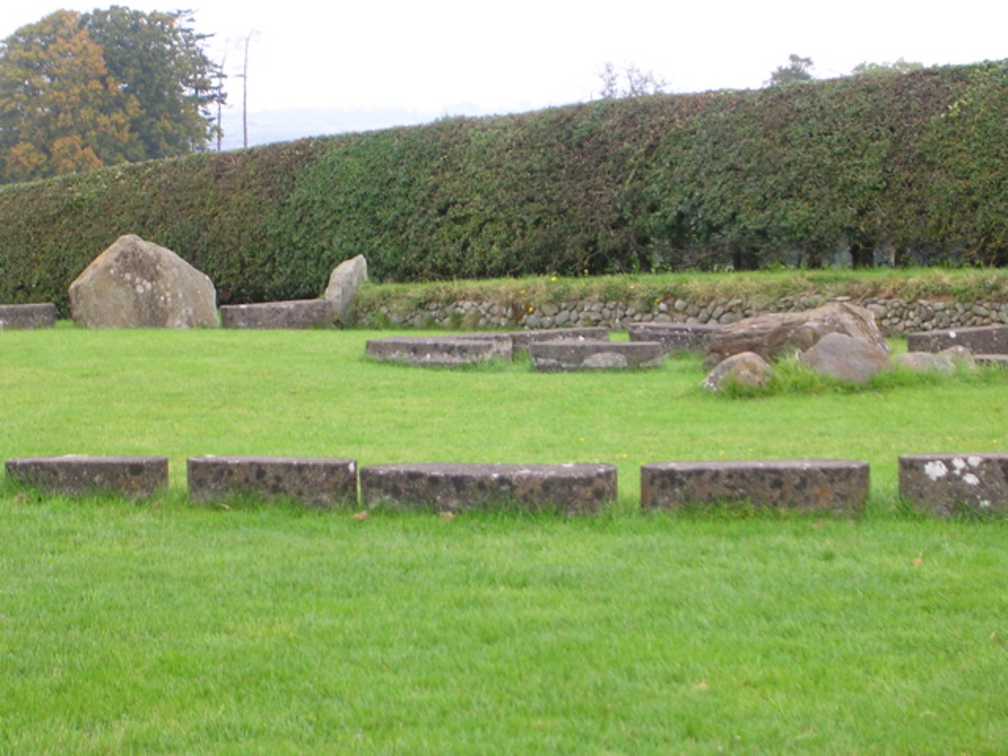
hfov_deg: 17.1
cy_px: 378
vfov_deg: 12.9
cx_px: 504
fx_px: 3349
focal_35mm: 115
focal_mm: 17.4
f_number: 4.9
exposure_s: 1/47.5
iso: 50
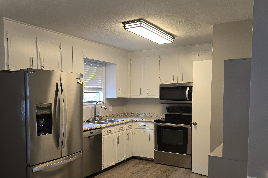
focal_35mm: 32
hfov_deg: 58.6
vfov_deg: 40.9
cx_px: 119
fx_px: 238
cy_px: 110
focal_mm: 6.3
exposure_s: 1/60
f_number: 1.7
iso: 80
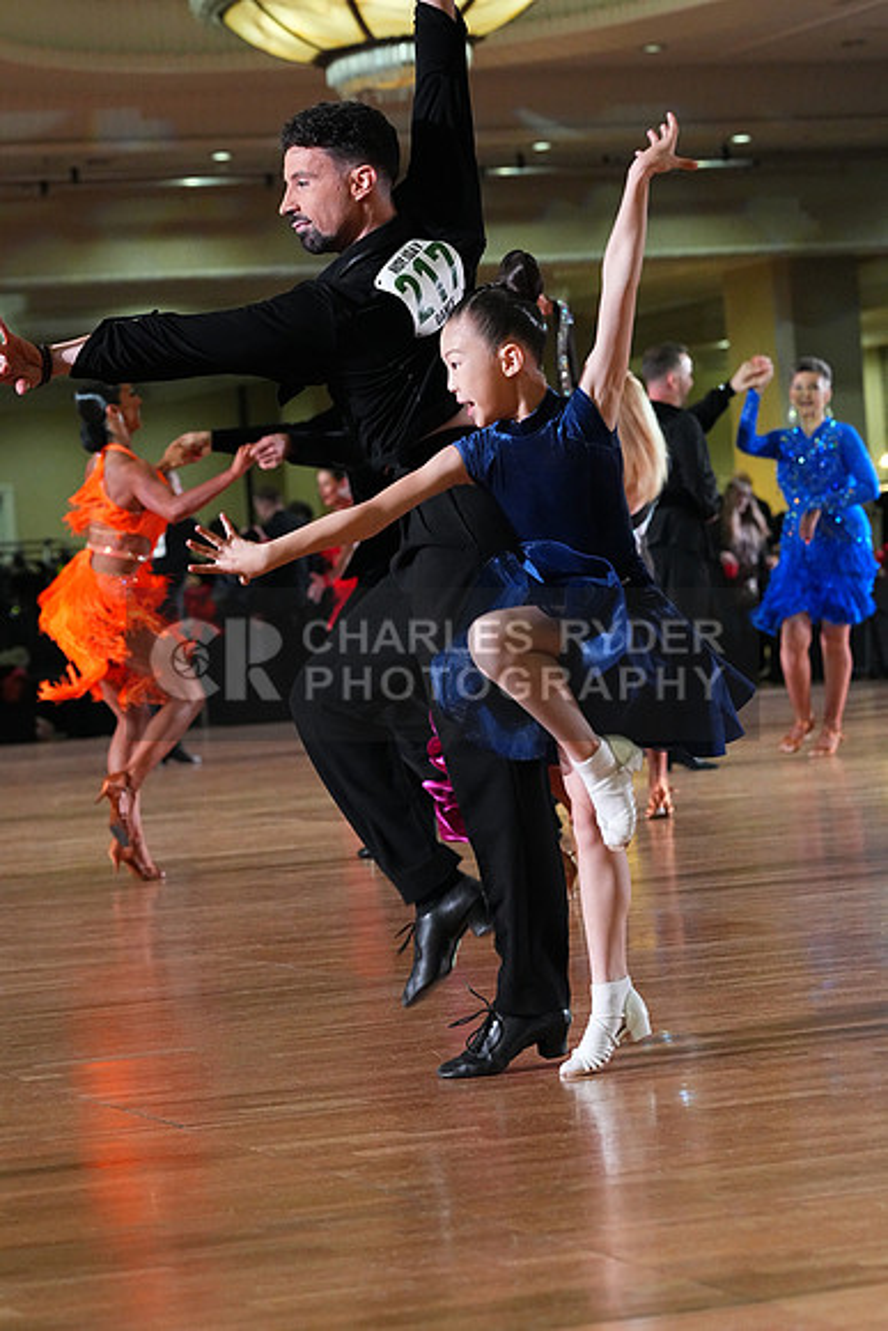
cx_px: 444
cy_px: 666
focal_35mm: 114
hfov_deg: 12.0
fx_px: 4215
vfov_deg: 17.9
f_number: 5.6
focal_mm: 114
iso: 8000
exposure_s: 1/400
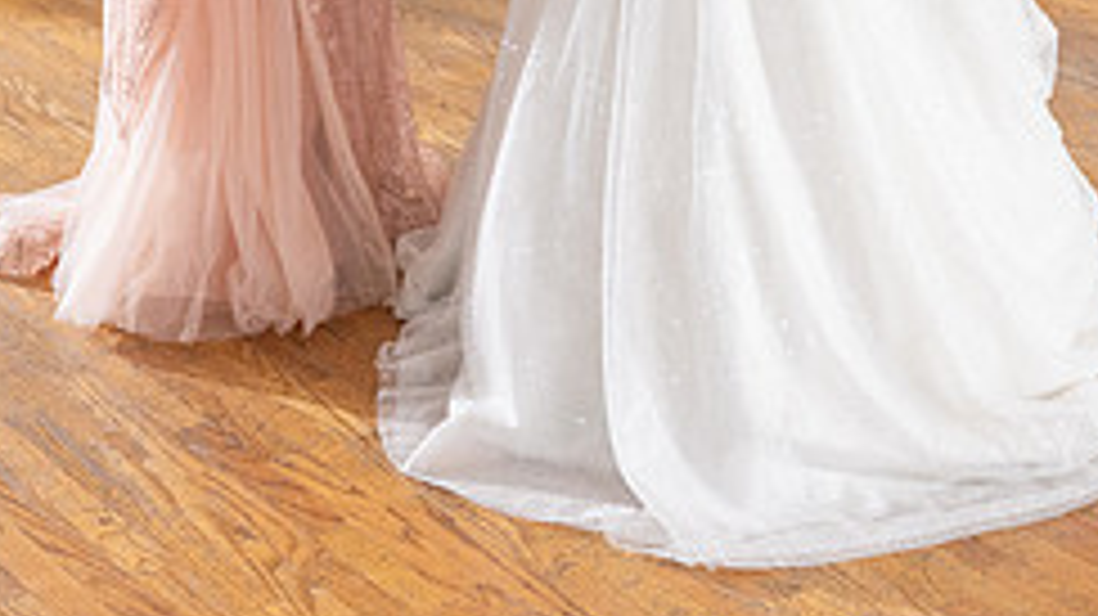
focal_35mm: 84
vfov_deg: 13.8
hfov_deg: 25.2
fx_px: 2445
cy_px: -216
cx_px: 681
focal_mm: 29
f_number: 4
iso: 800
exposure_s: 1/160
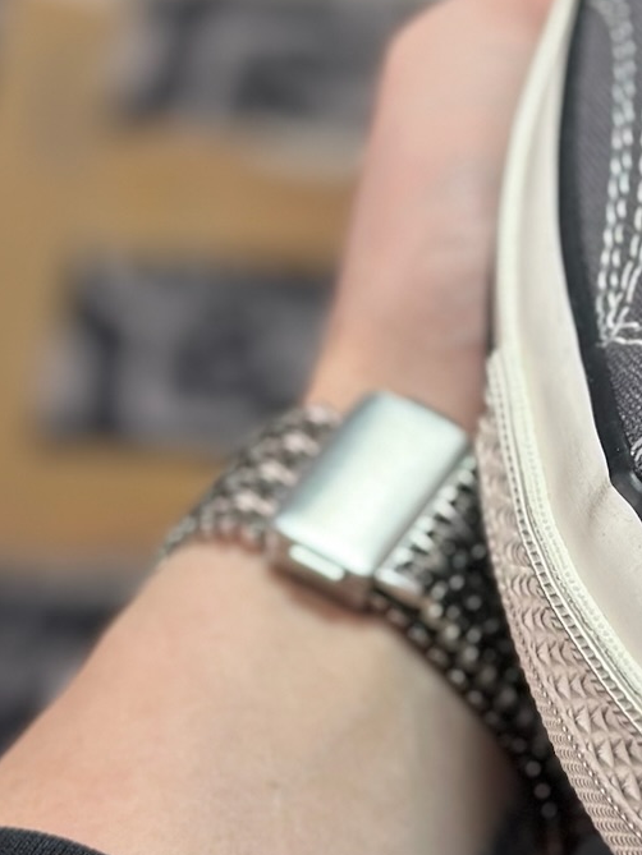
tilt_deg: -58.6
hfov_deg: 9.8
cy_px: -79
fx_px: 3634
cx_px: 936
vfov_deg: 13.2
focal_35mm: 147
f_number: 1.78
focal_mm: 6.86
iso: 80
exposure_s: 1/785
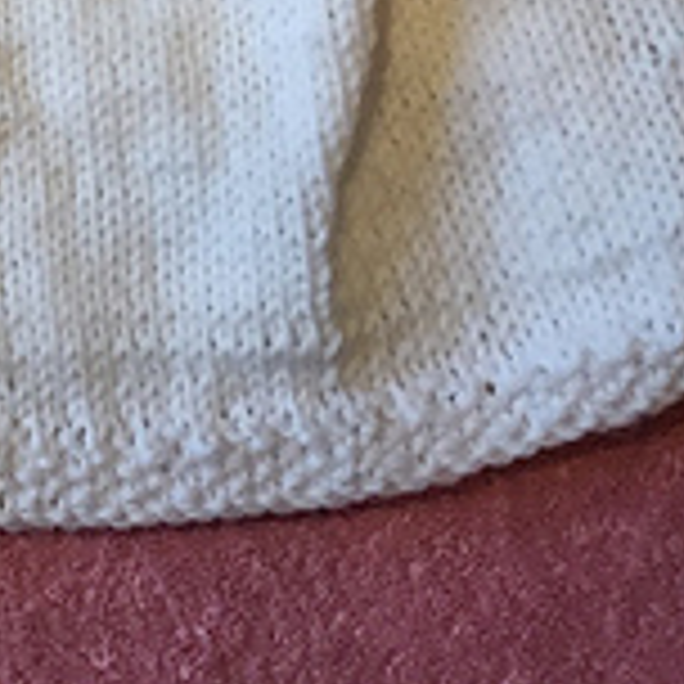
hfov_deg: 15.1
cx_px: -302
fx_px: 2414
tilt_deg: -80.9
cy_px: -292
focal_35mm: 108
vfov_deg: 15.1
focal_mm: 4.15
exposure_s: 1/33
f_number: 2.2
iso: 40
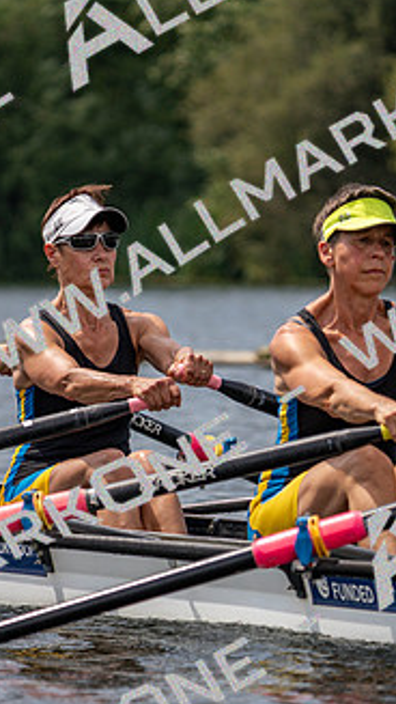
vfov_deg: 4.8
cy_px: 406
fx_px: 8361
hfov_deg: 2.7
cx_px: 183
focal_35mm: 448
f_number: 5.6
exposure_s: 1/1600
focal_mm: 241
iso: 200
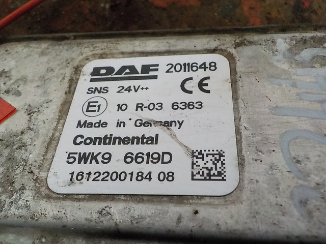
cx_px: 163
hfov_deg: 60.0
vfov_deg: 46.8
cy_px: 122
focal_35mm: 30
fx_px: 283
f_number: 3.3
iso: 800
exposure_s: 1/40
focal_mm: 4.1
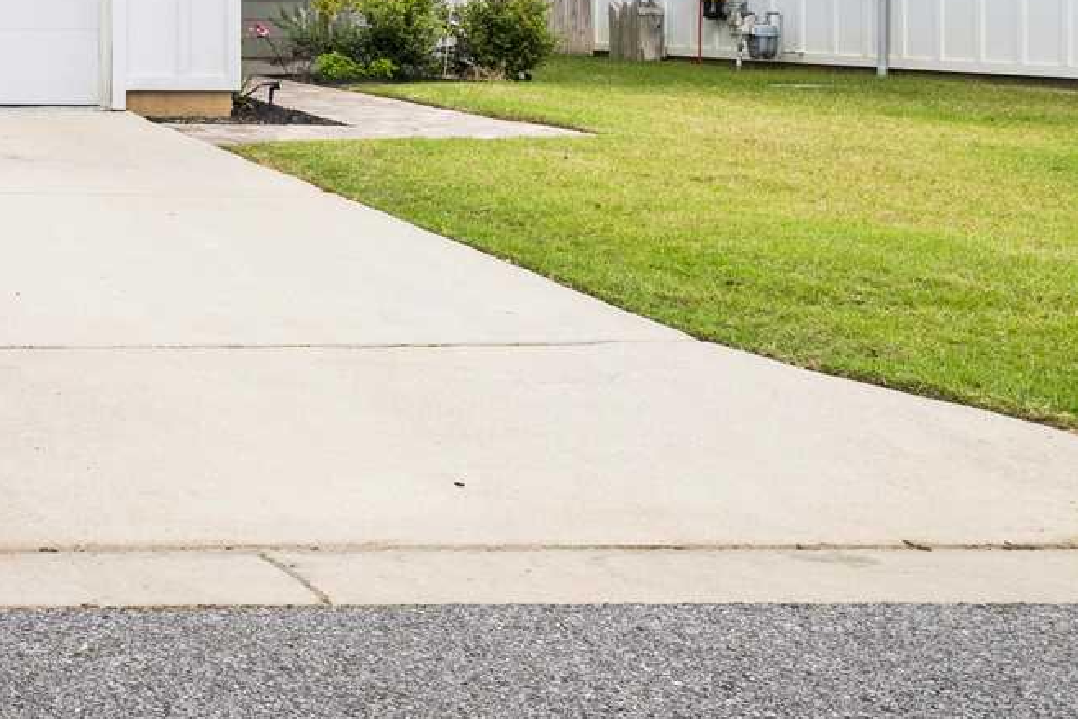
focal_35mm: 58
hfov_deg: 27.9
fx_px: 1724
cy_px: -34
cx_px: -372
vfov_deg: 22.5
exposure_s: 1/250
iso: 400
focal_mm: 18.5
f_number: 13
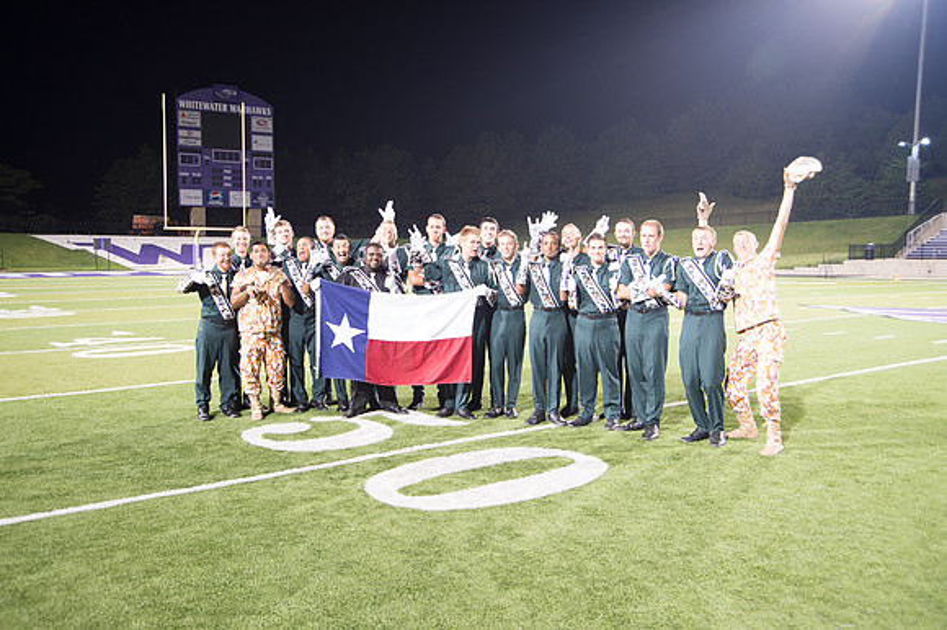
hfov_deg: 55.8
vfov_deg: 38.8
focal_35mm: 34
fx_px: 894
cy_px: 315
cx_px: 474
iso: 1000
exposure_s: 1/20
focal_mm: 34
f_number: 5
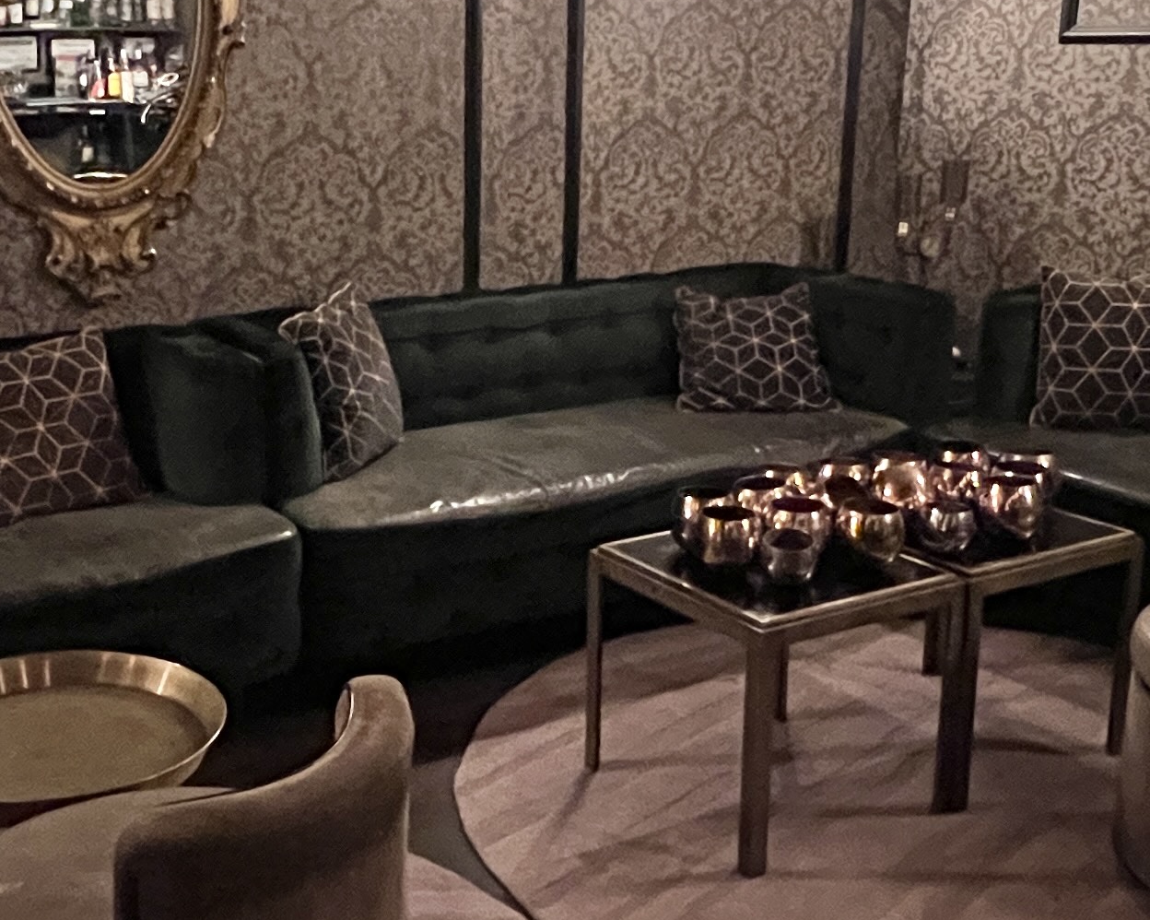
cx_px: 383
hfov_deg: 44.2
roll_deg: +0.8
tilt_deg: -14.3
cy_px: 422
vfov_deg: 36.5
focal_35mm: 41
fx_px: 1395
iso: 1600
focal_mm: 1.57
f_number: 1.8
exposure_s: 1/30
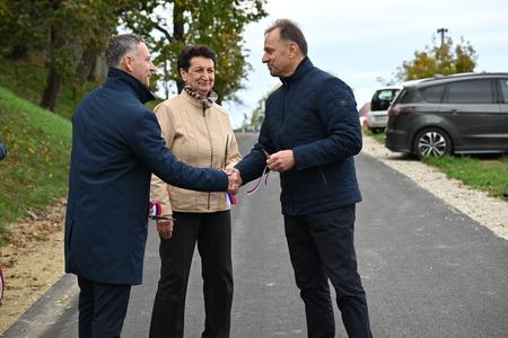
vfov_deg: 19.5
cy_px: 169
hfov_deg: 28.8
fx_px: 988
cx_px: 254
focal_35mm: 70
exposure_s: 1/250
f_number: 4.5
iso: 200
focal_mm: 70
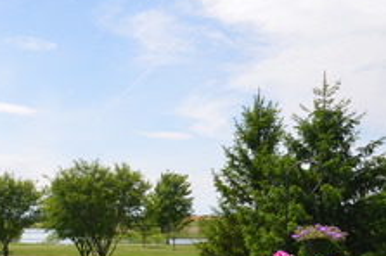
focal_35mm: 43
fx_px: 460
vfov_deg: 29.8
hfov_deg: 39.0
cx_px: -19
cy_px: 230
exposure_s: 1/250
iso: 100
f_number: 7.1
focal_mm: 10
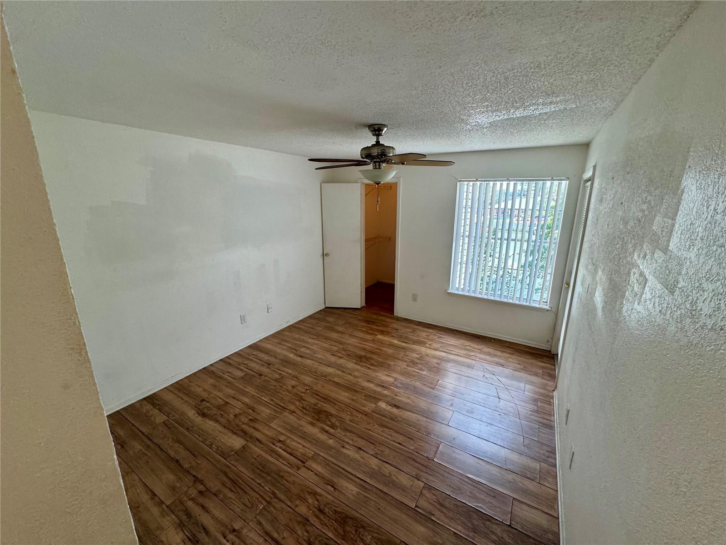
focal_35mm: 14
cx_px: 363
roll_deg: +0.6
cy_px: 272
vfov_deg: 85.7
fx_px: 294
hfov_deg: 102.1
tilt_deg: -13.3
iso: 160
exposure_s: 1/120
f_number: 2.2
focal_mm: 2.22
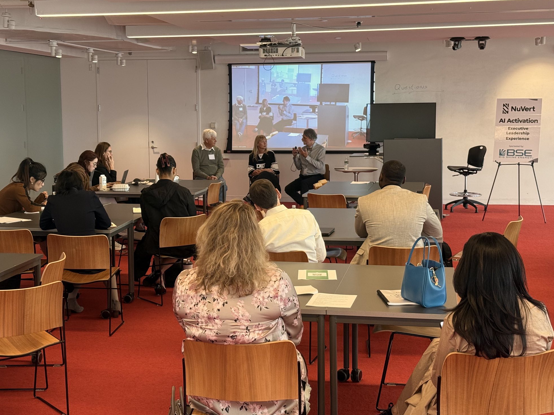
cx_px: 243
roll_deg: +0.0
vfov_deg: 27.0
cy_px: 194
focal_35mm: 54
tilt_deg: -5.9
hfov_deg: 35.5
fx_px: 864
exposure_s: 1/120
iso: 160
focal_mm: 6.76
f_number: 1.78
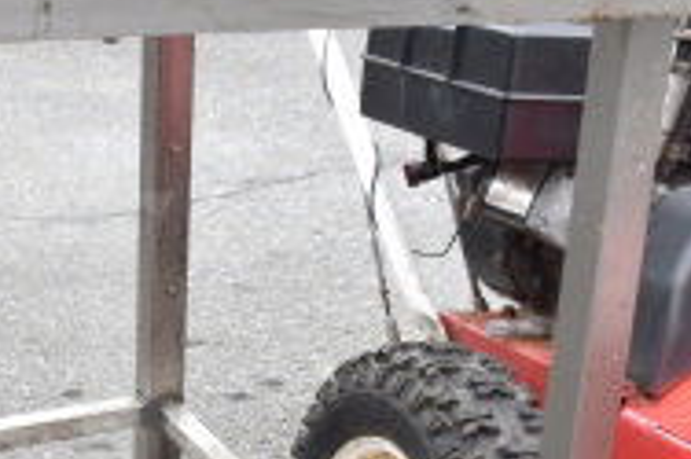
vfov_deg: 11.5
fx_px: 2244
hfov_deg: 16.7
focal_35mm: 117
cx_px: -158
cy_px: 483
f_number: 6.3
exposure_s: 1/160
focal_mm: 24
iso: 200
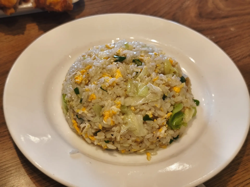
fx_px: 332
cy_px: 94
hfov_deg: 41.2
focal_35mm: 46
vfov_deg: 31.5
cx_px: 125
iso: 250
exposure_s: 1/60
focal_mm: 6.18
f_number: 1.65
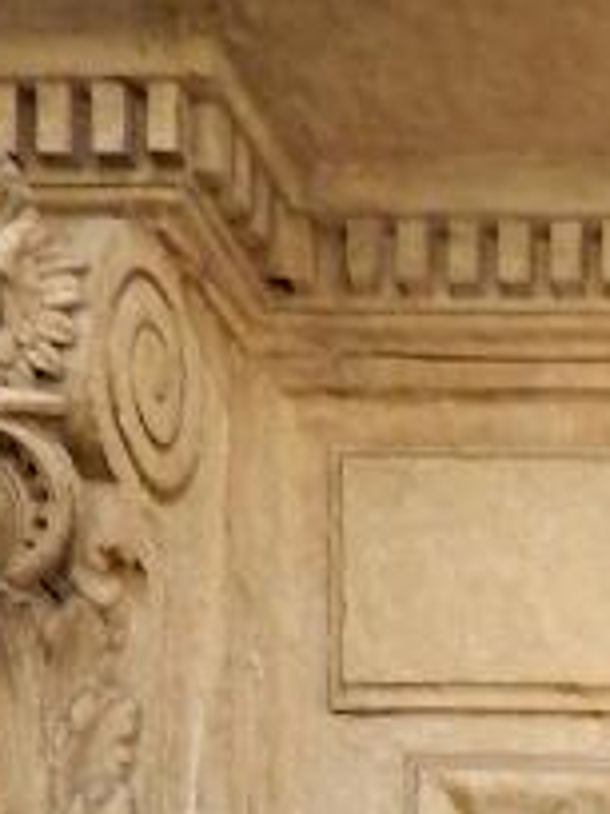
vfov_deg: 11.0
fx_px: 3172
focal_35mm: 135
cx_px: 1419
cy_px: 2262
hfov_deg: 9.8
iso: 125
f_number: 3
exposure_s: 1/320
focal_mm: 4
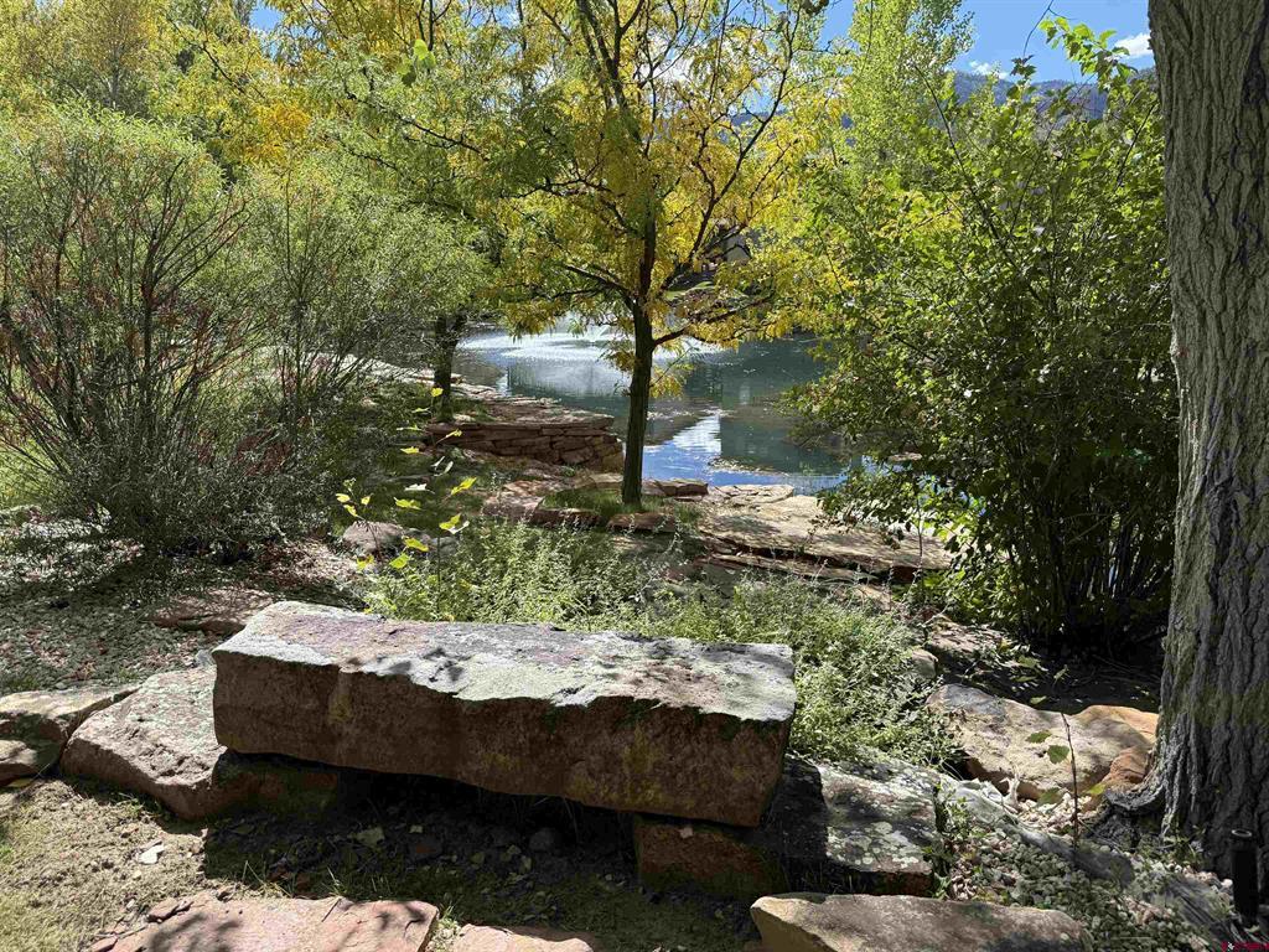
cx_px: 634
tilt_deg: -14.2
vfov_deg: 56.8
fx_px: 880
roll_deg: -0.4
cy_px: 476
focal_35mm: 24
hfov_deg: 71.6
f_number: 1.78
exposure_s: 1/1855
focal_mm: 6.76
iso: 80
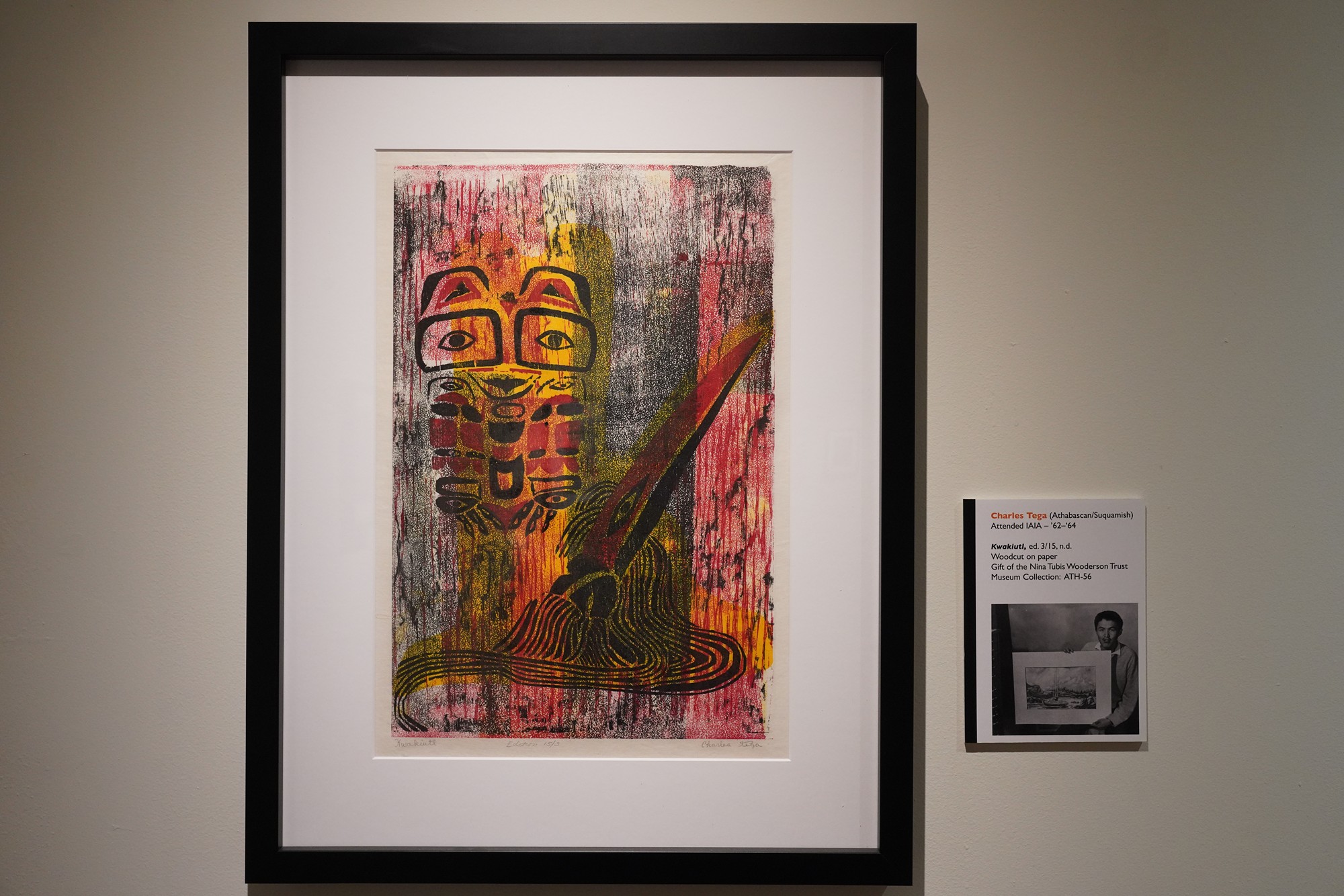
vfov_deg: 36.0
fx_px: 1381
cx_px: 672
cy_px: 448
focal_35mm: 37
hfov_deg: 51.9
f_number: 9
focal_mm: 37
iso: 3200
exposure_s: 1/100
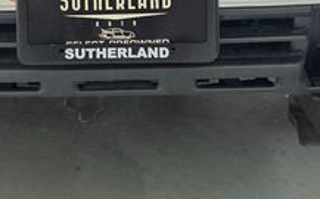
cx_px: 108
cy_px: -125
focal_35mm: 72
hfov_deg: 28.4
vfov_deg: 16.1
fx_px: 627
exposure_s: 1/120
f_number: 1.7
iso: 500
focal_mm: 6.3
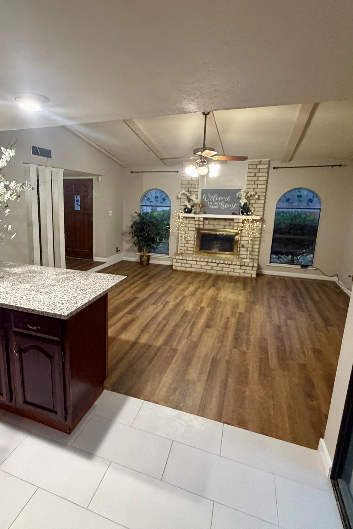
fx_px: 294
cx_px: 127
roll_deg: -0.6
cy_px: 261
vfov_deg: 84.0
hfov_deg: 60.9
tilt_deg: -12.3
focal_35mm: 20
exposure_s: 1/60
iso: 640
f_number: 2.2
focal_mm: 2.22
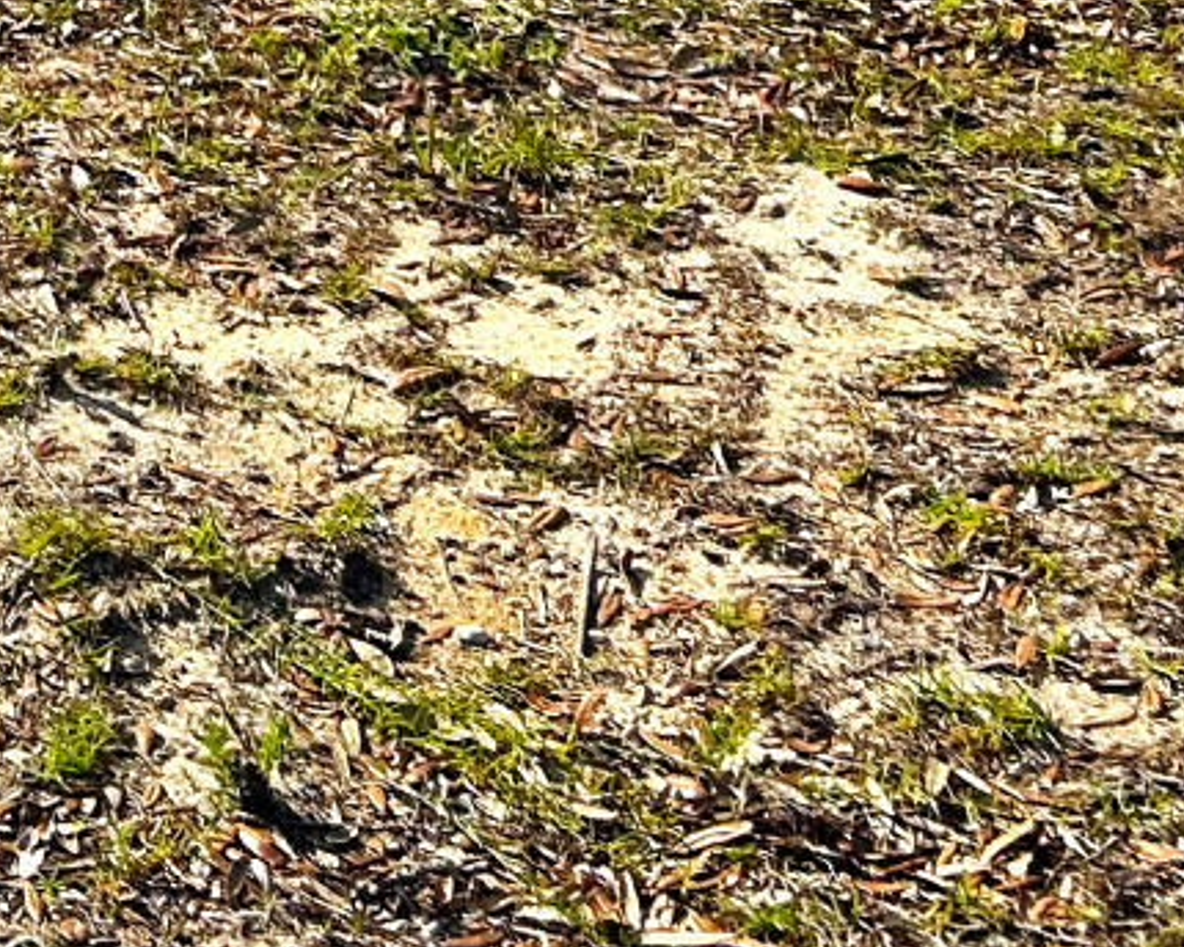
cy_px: -1209
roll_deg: -1.9
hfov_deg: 15.5
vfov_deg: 11.2
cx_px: -347
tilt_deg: -7.8
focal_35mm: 118
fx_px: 4135
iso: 50
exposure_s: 1/3968
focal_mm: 5.7
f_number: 1.5
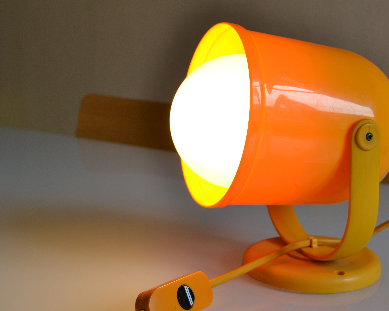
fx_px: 599
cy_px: 164
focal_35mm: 52
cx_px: 242
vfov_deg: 29.1
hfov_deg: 35.8
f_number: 5.6
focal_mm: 24
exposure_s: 1/125
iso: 160
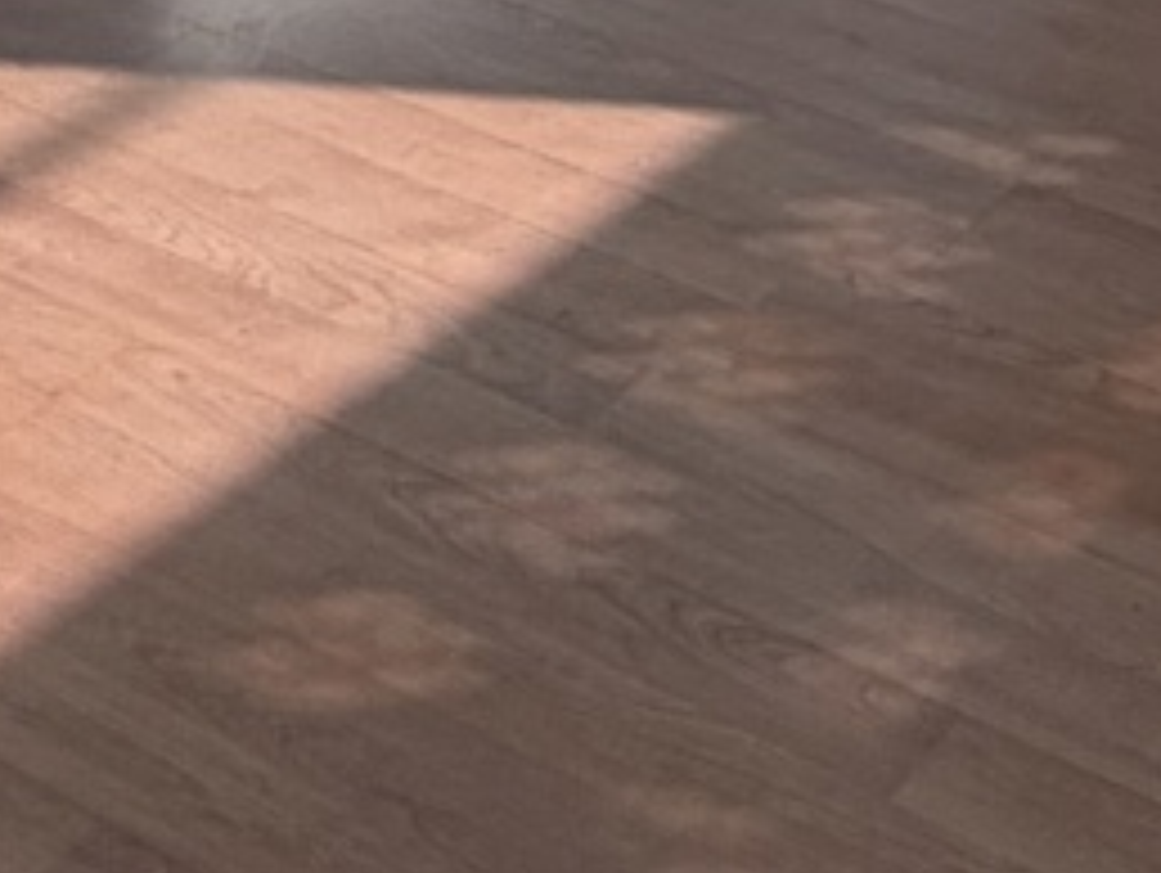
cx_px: 778
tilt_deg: -0.9
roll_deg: -0.4
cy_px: -1647
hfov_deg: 18.8
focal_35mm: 104
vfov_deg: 10.6
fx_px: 3491
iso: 40
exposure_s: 1/132
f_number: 2.2
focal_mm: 2.22
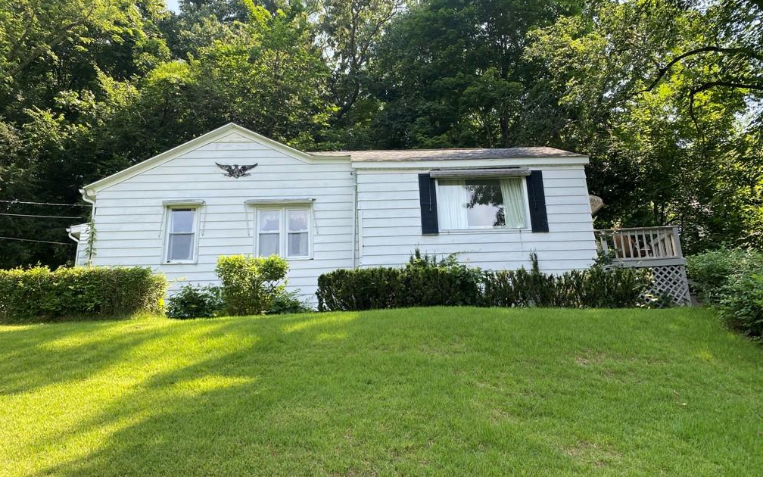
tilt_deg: +16.3
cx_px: 380
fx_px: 582
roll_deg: +3.3
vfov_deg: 44.5
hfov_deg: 66.5
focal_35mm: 28
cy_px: 251
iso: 32
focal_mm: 4.25
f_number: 1.8
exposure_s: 1/508
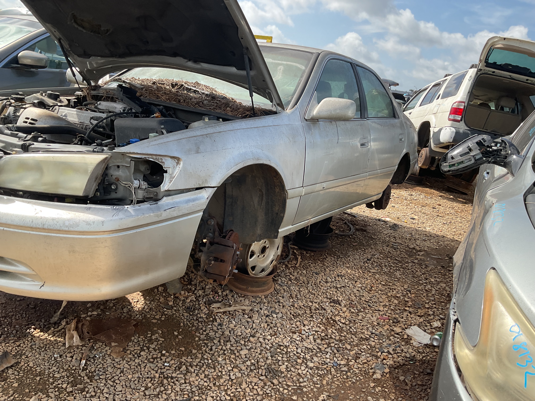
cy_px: 200
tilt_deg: -13.7
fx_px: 448
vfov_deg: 48.2
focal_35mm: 29
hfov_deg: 61.7
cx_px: 268
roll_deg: -8.3
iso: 16
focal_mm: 3
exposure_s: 1/816
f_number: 1.8
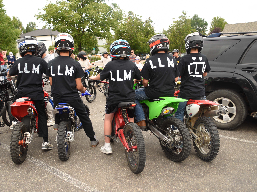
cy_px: 96
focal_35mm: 39
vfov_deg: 36.8
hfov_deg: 47.8
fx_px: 290
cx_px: 114
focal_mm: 24
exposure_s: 1/160
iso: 100
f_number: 3.8
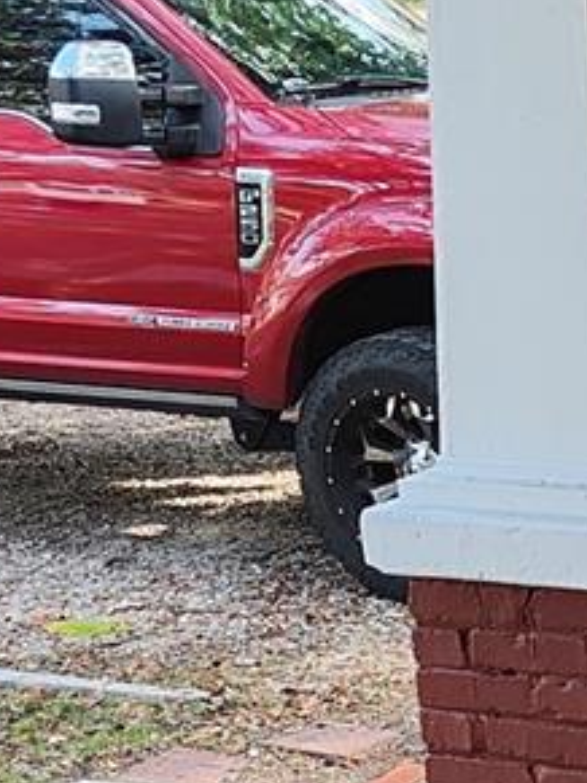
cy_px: 732
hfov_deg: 13.4
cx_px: 913
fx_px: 2331
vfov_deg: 18.7
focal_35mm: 103
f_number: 1.5
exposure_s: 1/120
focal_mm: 4.15
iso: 128
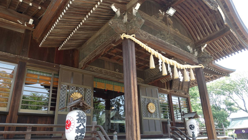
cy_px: 74
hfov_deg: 71.9
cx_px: 128
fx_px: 171
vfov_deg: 44.4
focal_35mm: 26
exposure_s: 1/100
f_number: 4
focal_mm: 8.8
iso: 125
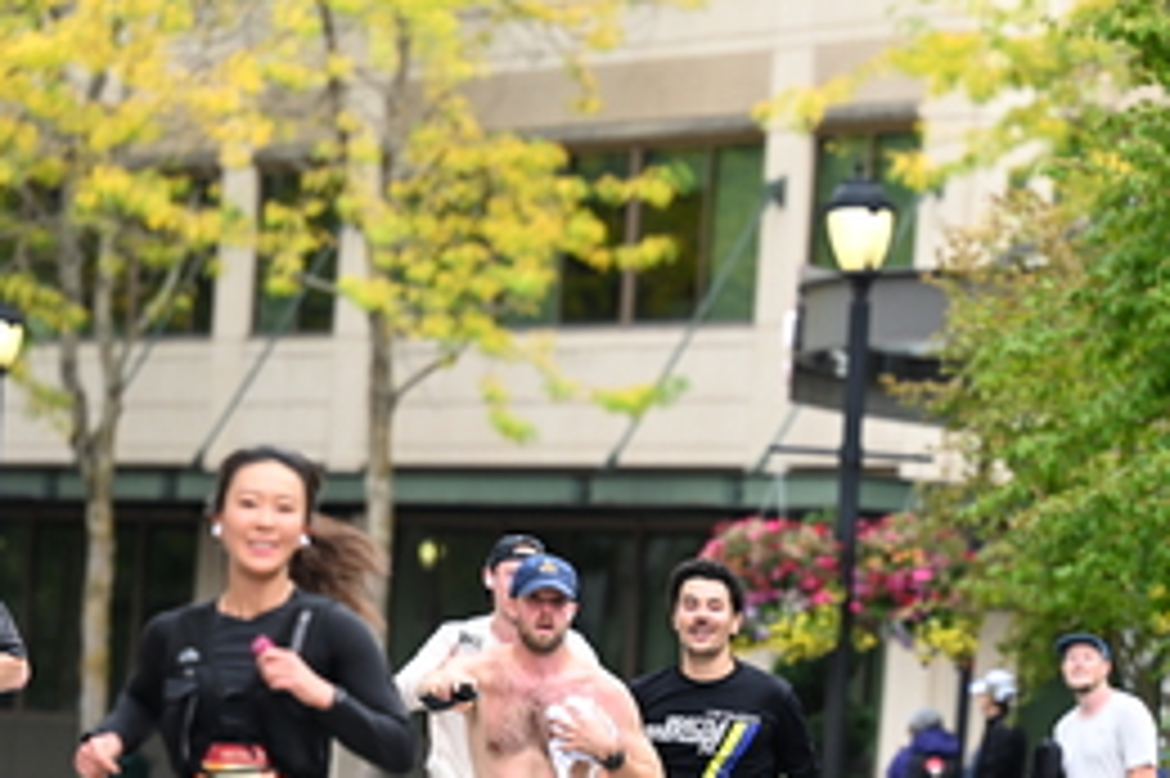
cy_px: 758
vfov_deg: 5.0
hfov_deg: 7.5
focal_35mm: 275
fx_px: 8932
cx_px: 675
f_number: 2.8
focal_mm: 130
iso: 640
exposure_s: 1/1600
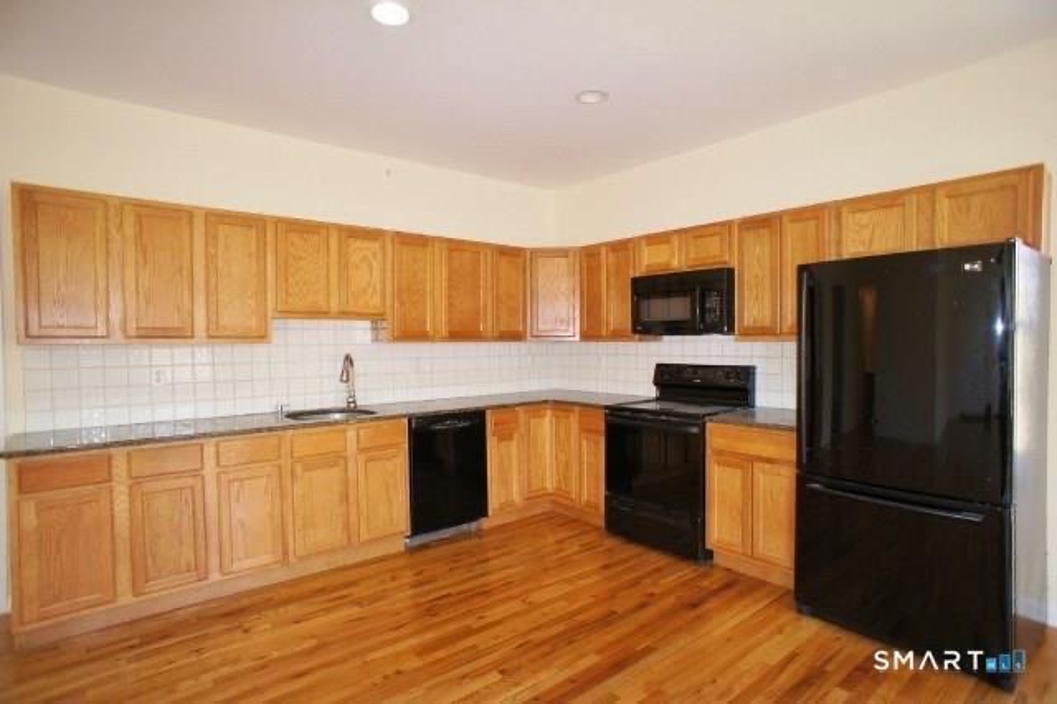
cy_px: 352
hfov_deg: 73.8
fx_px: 704
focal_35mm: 24
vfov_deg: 53.1
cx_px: 528
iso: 320
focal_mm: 16
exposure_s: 1/60
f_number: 2.8
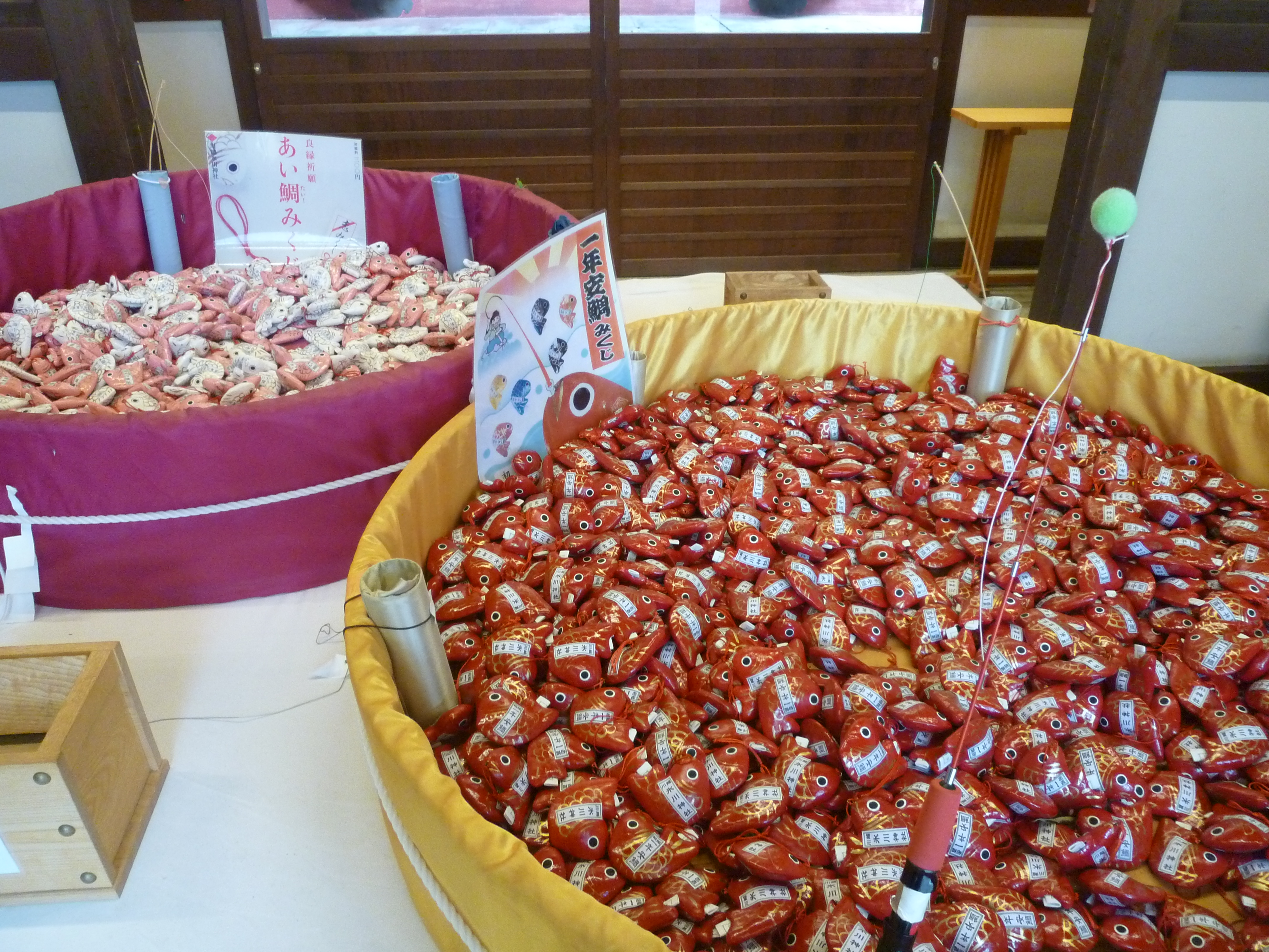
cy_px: 476
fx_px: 916
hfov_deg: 69.4
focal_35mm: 25
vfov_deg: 54.9
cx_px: 634
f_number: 2.8
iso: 400
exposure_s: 1/20
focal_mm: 4.5
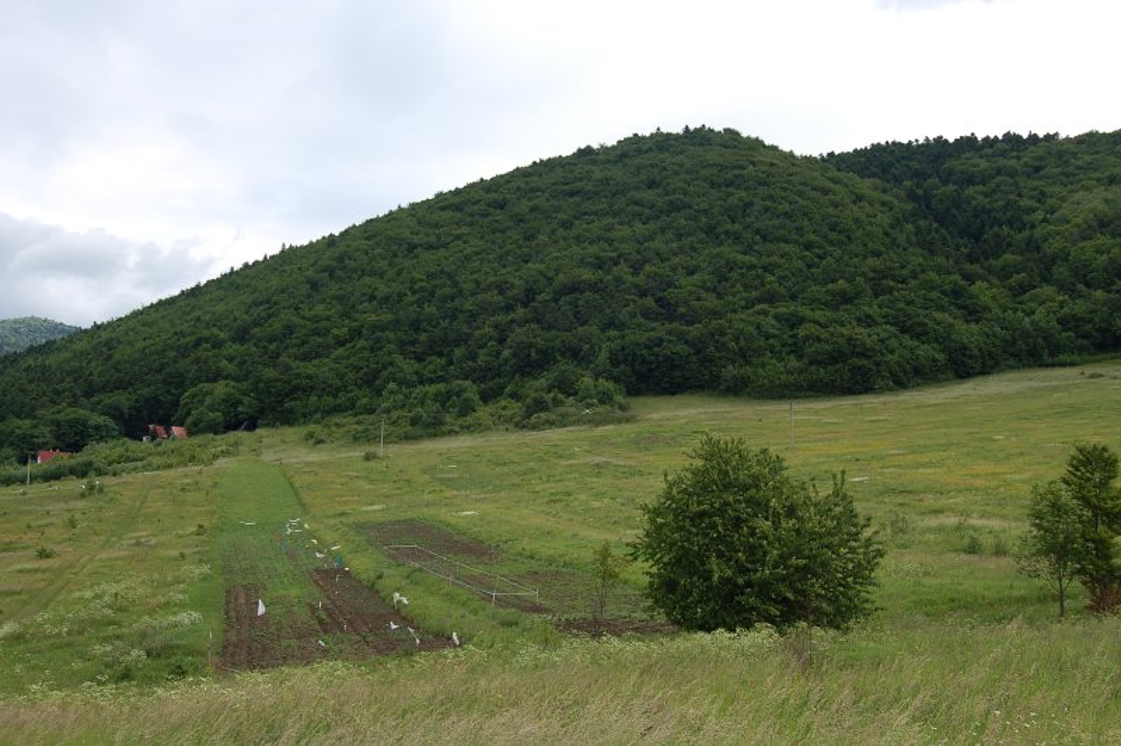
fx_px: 1213
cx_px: 560
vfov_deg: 34.2
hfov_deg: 49.6
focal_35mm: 39
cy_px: 373
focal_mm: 26
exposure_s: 1/250
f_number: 8
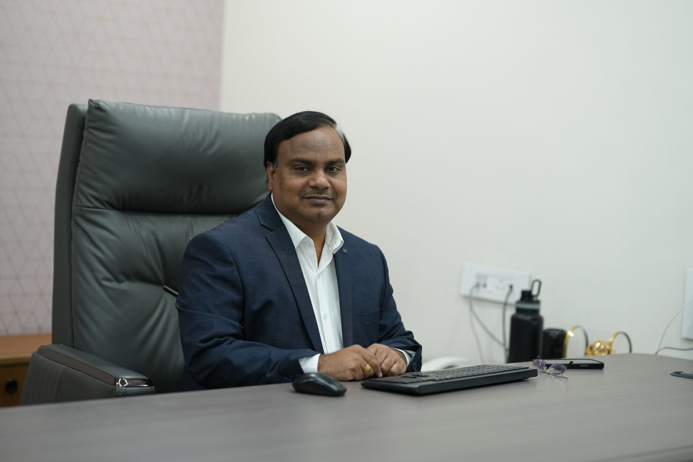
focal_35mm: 85
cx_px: 346
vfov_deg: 16.1
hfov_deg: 23.9
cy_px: 231
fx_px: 1636
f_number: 2
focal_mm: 85
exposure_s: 1/250
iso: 800
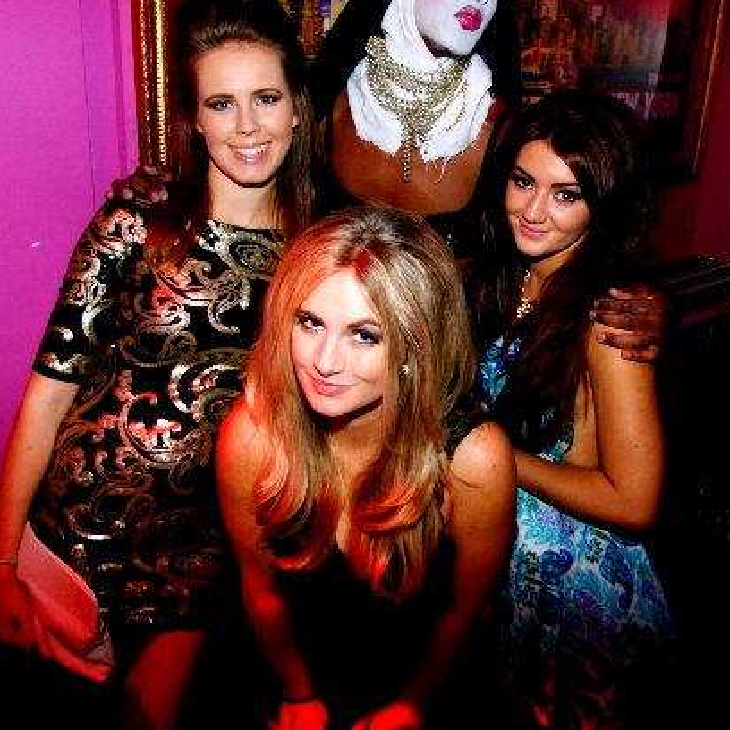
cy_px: 287
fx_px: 716
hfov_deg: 54.0
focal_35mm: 30
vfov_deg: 53.6
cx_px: 369
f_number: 4
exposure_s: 1/10
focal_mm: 12
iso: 400
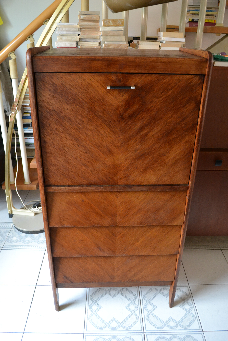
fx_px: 285
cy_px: 170
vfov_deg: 61.9
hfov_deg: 43.6
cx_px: 114
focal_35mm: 30
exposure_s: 1/100
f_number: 5
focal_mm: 20
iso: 1600
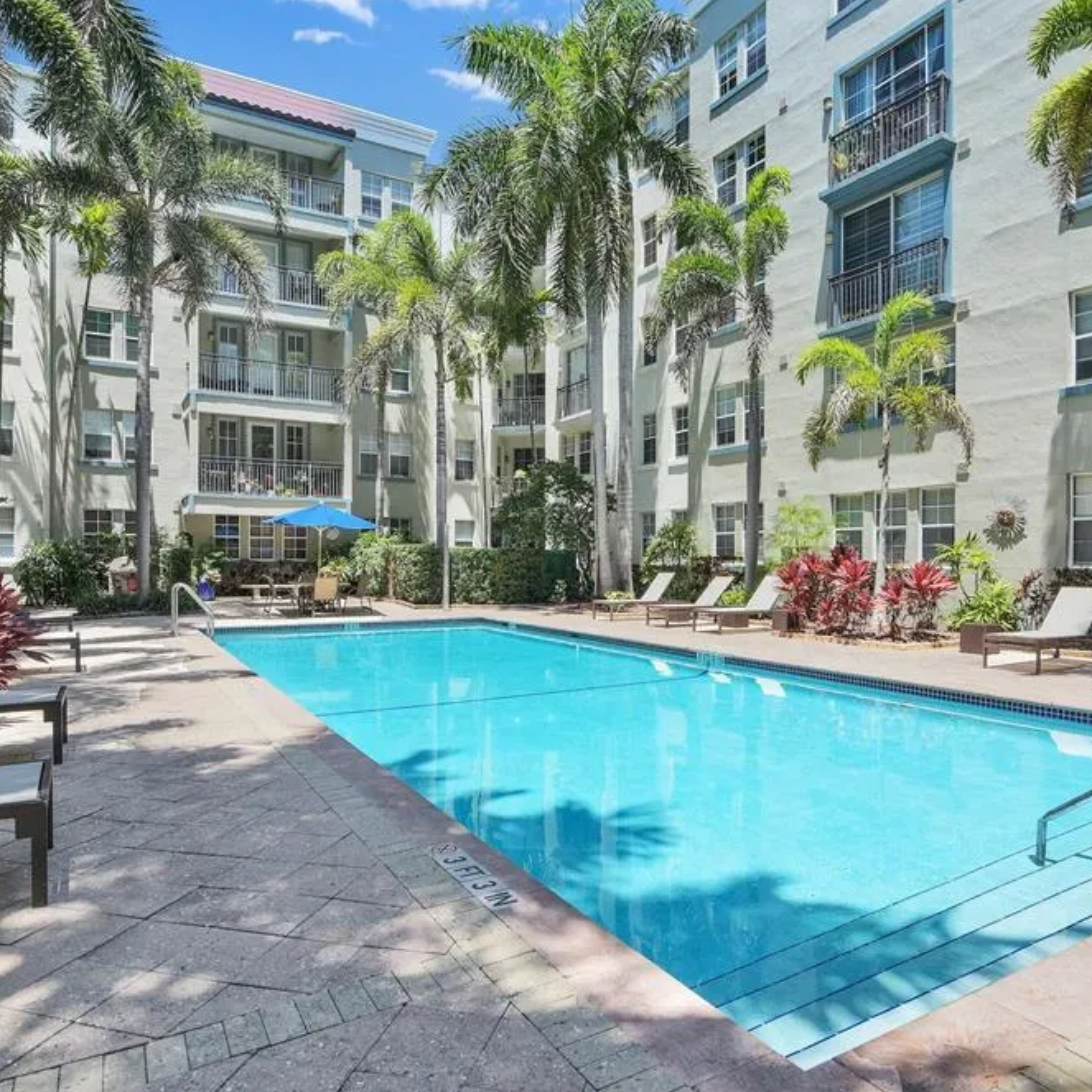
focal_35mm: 21
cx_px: 563
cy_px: 548
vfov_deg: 72.1
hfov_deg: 72.1
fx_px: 749
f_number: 8
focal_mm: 16
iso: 200
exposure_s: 1/500
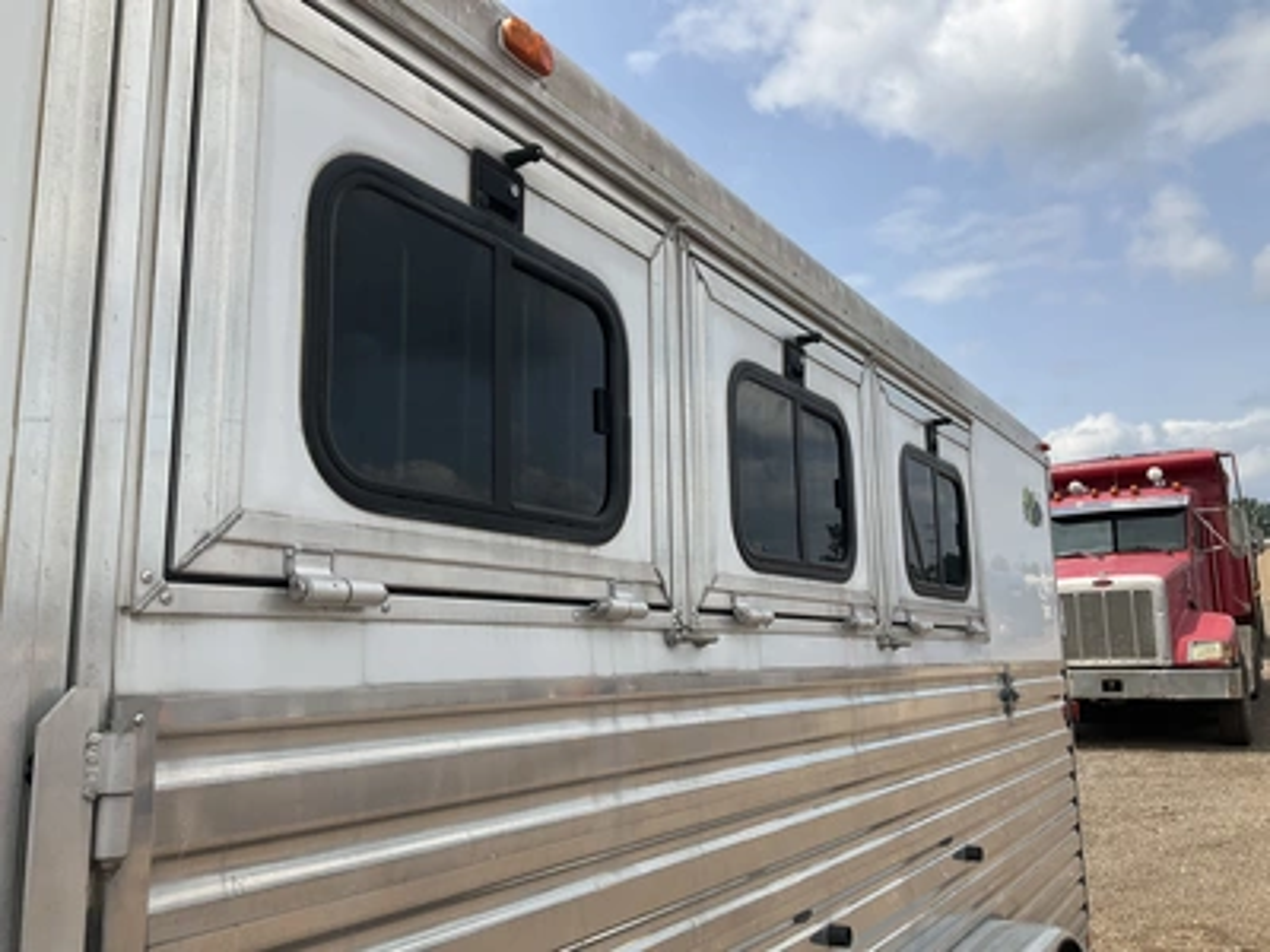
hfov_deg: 61.7
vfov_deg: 48.2
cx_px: 635
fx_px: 1064
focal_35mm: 29
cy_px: 476
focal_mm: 3
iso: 25
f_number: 1.8
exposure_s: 1/2141
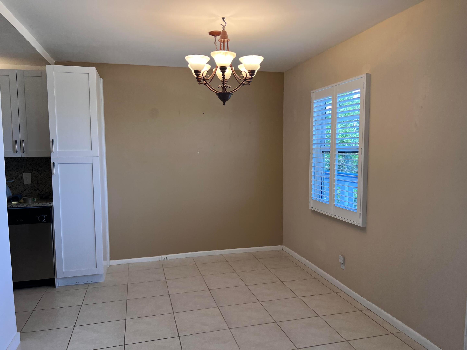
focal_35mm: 26
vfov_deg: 53.1
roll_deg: +0.5
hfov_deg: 67.3
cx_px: 234
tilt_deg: -5.3
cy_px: 175
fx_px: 351
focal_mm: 5.7
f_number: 1.5
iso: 64
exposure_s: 1/120
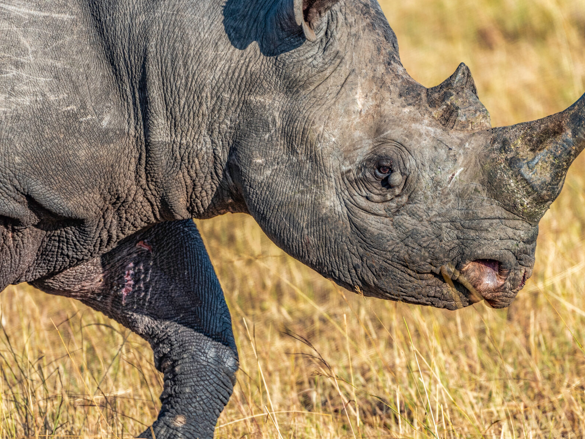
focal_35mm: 607
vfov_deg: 2.5
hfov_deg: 3.3
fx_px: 10260
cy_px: 235
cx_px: 386
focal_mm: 390
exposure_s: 1/640
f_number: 5.6
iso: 250
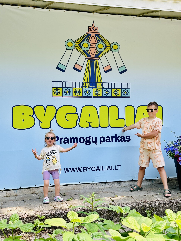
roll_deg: +0.8
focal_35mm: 48
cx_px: 90
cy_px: 120
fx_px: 335
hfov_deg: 30.3
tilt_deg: +0.5
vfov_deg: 39.7
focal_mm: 6.86
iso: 64
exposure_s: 1/354
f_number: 1.78
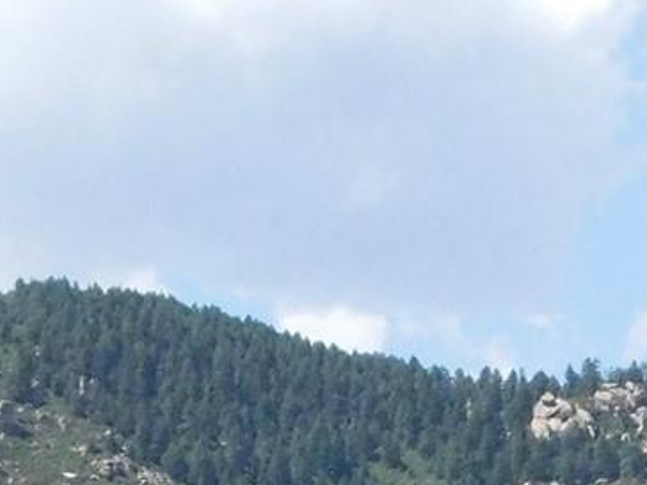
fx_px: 5420
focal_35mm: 290
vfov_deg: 5.1
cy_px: 641
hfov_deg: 6.8
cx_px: 400
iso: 800
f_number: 8.4
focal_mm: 11.7
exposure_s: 1/1000
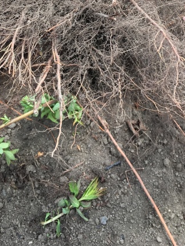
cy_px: -52
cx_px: 99
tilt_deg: -62.1
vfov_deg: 24.2
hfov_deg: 20.2
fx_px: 520
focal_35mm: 73
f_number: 2.2
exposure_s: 1/323
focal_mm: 4.15
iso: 25
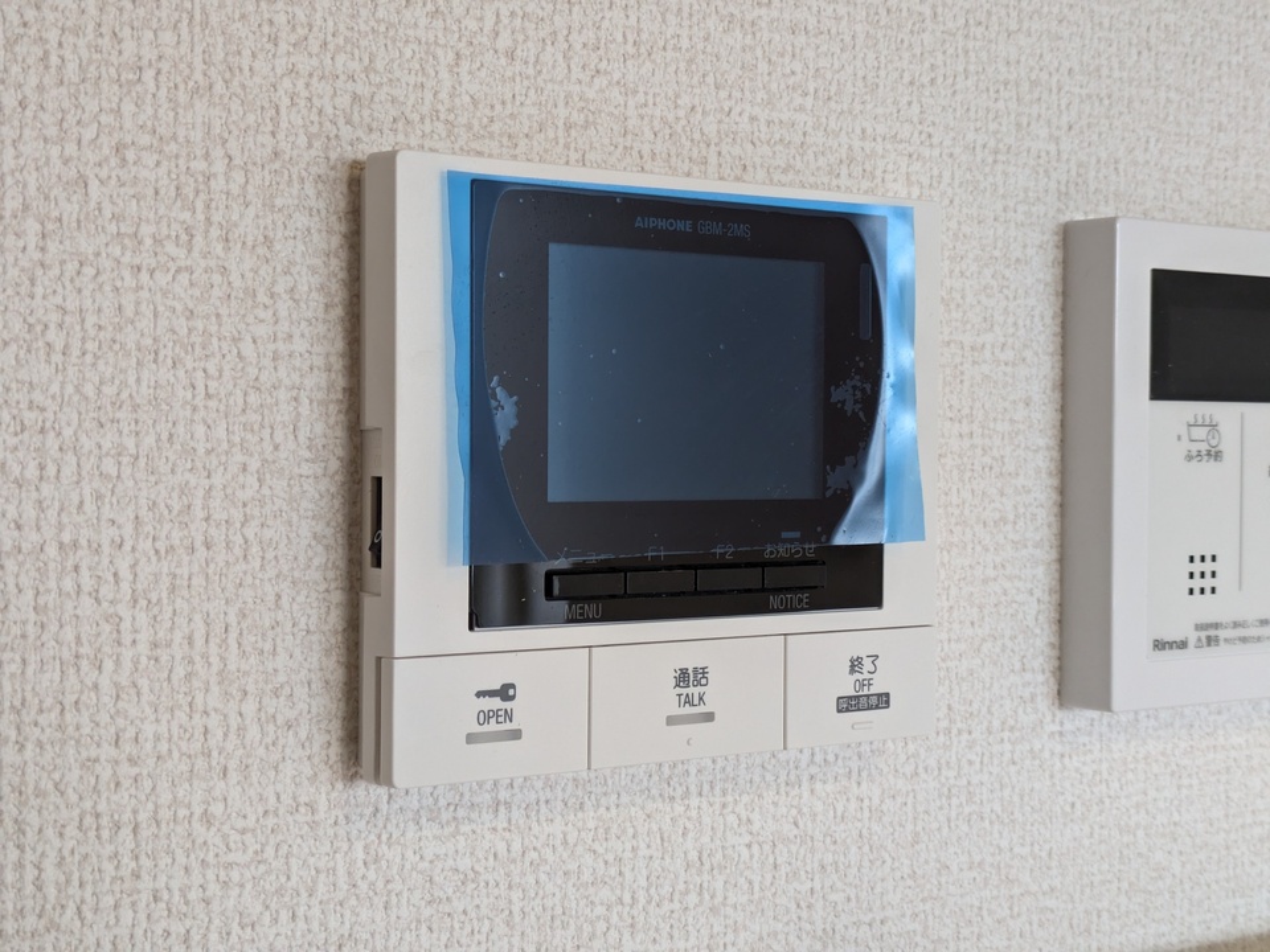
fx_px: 1871
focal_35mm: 51
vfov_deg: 28.6
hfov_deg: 37.5
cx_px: 635
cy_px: 476
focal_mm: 5.43
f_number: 1.89
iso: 173
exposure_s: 1/120
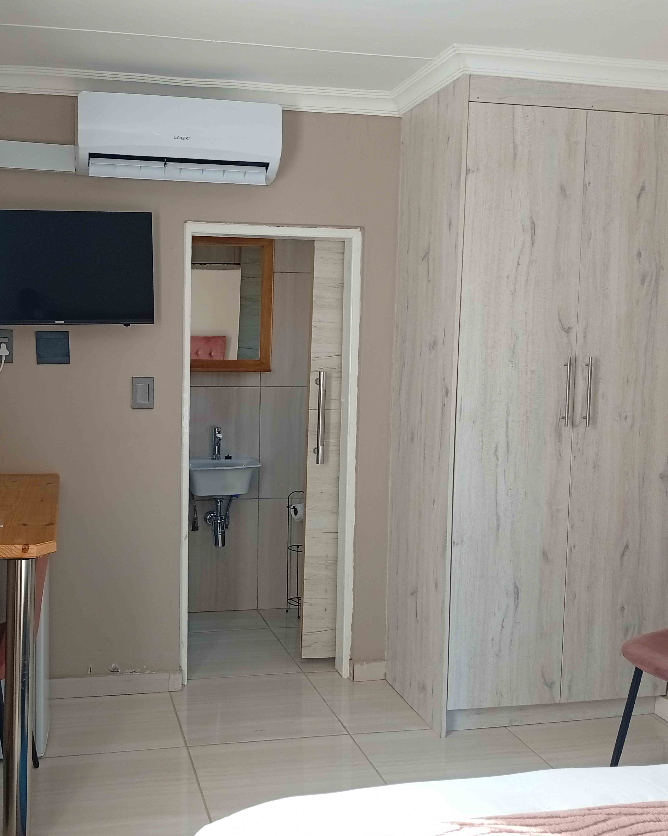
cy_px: 414
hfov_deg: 40.6
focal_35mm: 36
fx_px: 890
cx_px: 220
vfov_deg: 50.3
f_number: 1.8
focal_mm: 3.98
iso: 168
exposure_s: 1/50
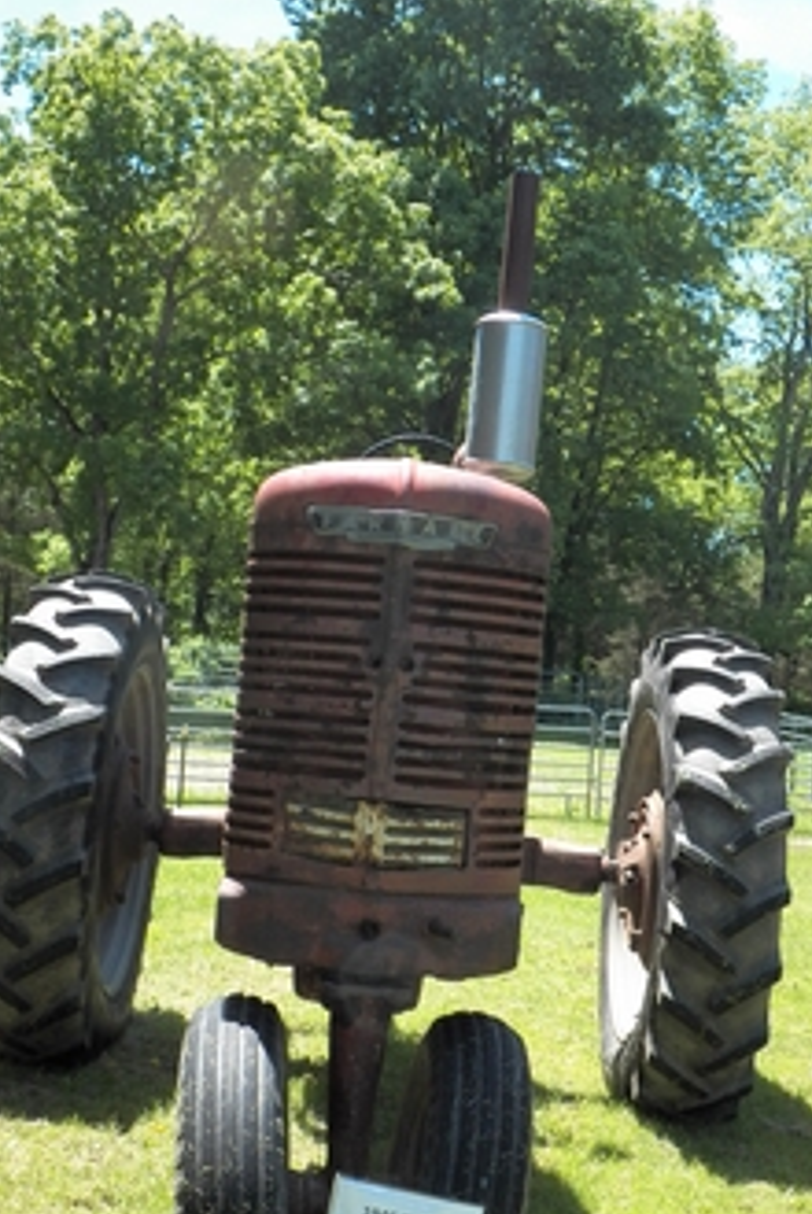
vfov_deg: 41.7
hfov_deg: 28.7
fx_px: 1587
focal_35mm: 47
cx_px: 476
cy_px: 712
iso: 125
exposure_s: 1/500
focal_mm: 5.5
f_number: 4
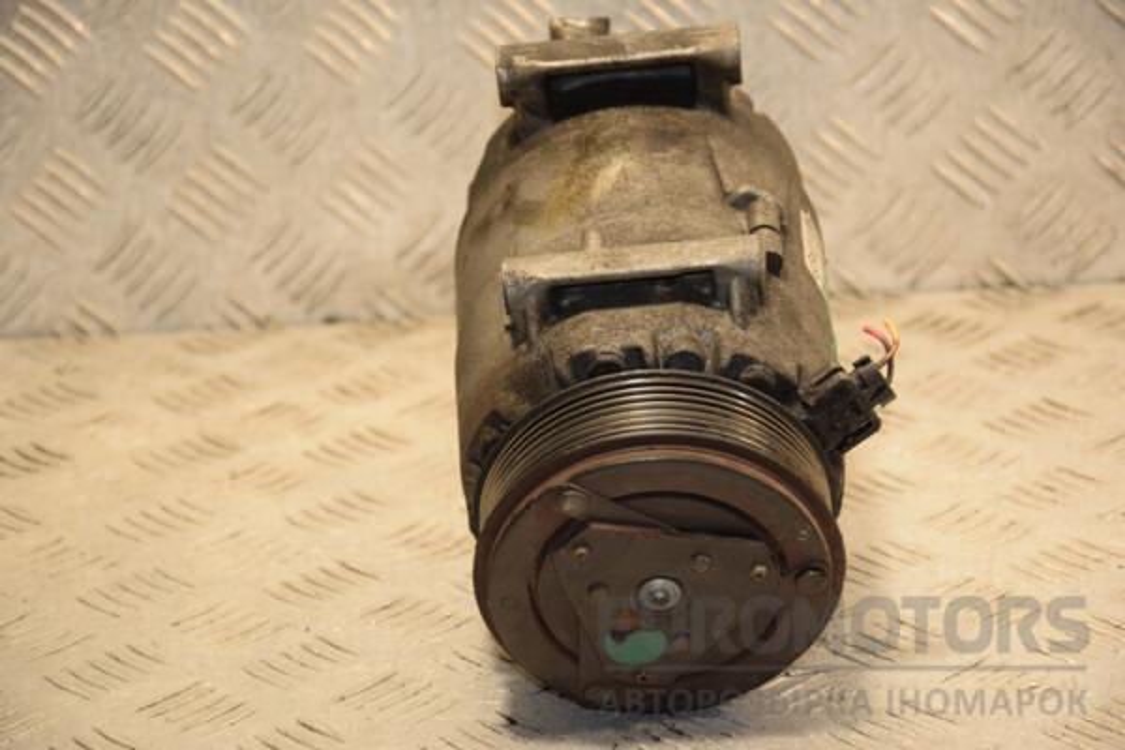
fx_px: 3984
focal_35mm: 128
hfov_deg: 16.1
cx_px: 562
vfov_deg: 10.8
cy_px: 375
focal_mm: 85
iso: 800
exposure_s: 1/160
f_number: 5.6
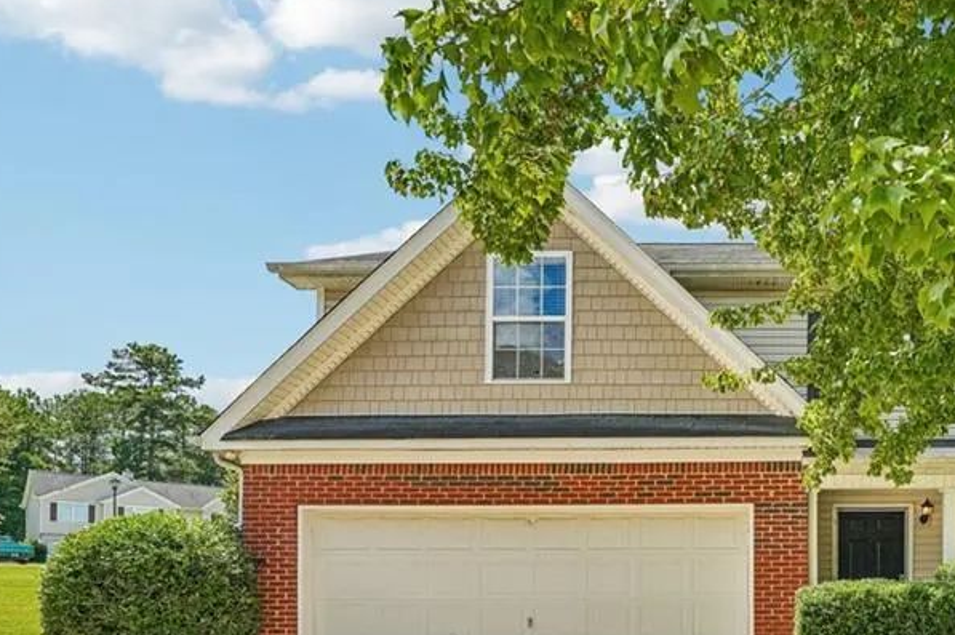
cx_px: 769
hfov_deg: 66.7
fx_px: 636
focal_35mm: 24
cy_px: 476
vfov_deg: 50.8
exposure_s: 1/250
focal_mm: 14
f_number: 8
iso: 100
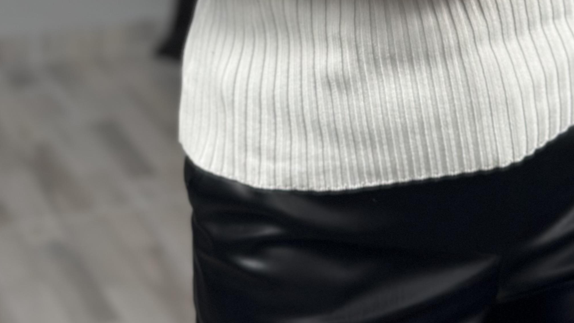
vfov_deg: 10.9
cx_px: 283
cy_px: -244
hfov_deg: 20.4
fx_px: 1598
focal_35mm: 105
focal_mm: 6.86
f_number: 1.78
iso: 64
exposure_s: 1/100
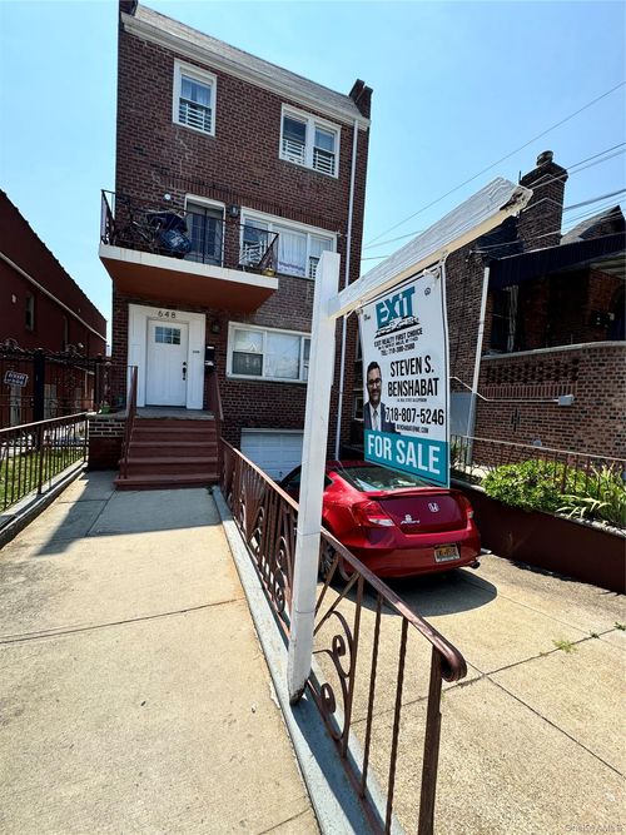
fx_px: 338
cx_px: 313
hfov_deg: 85.7
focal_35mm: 14
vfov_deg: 102.1
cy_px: 418
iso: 40
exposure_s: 1/1048
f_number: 2.2
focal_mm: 2.22
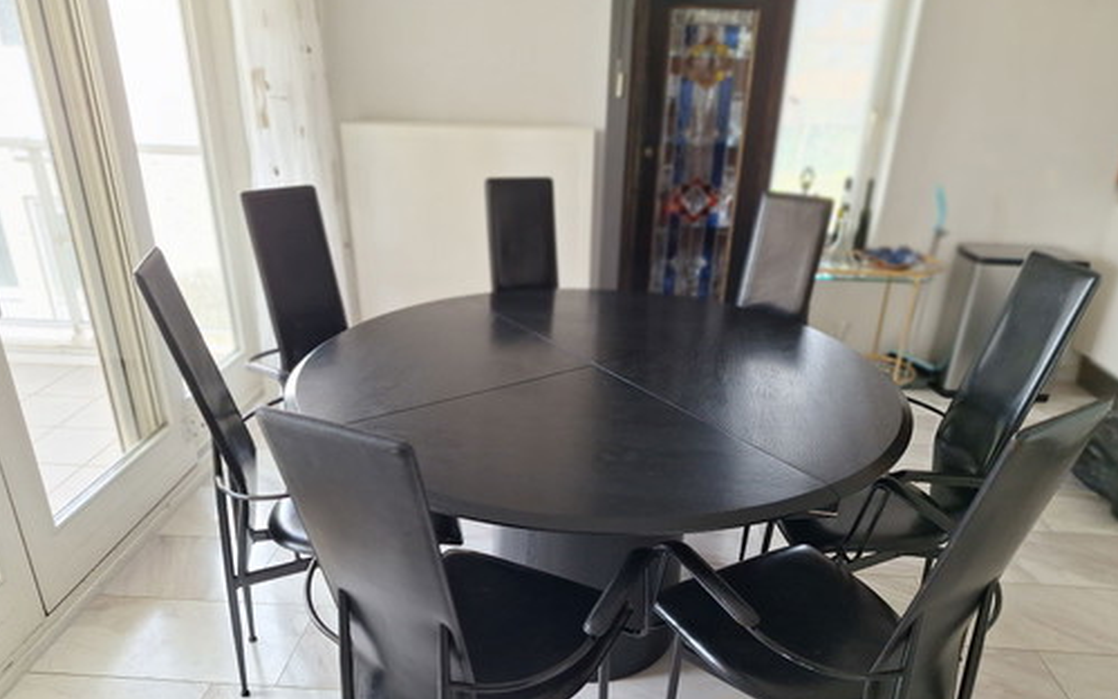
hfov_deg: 72.5
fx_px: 762
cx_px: 556
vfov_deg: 49.0
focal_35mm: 25
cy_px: 421
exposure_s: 1/100
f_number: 1.8
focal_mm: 5.54
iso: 50
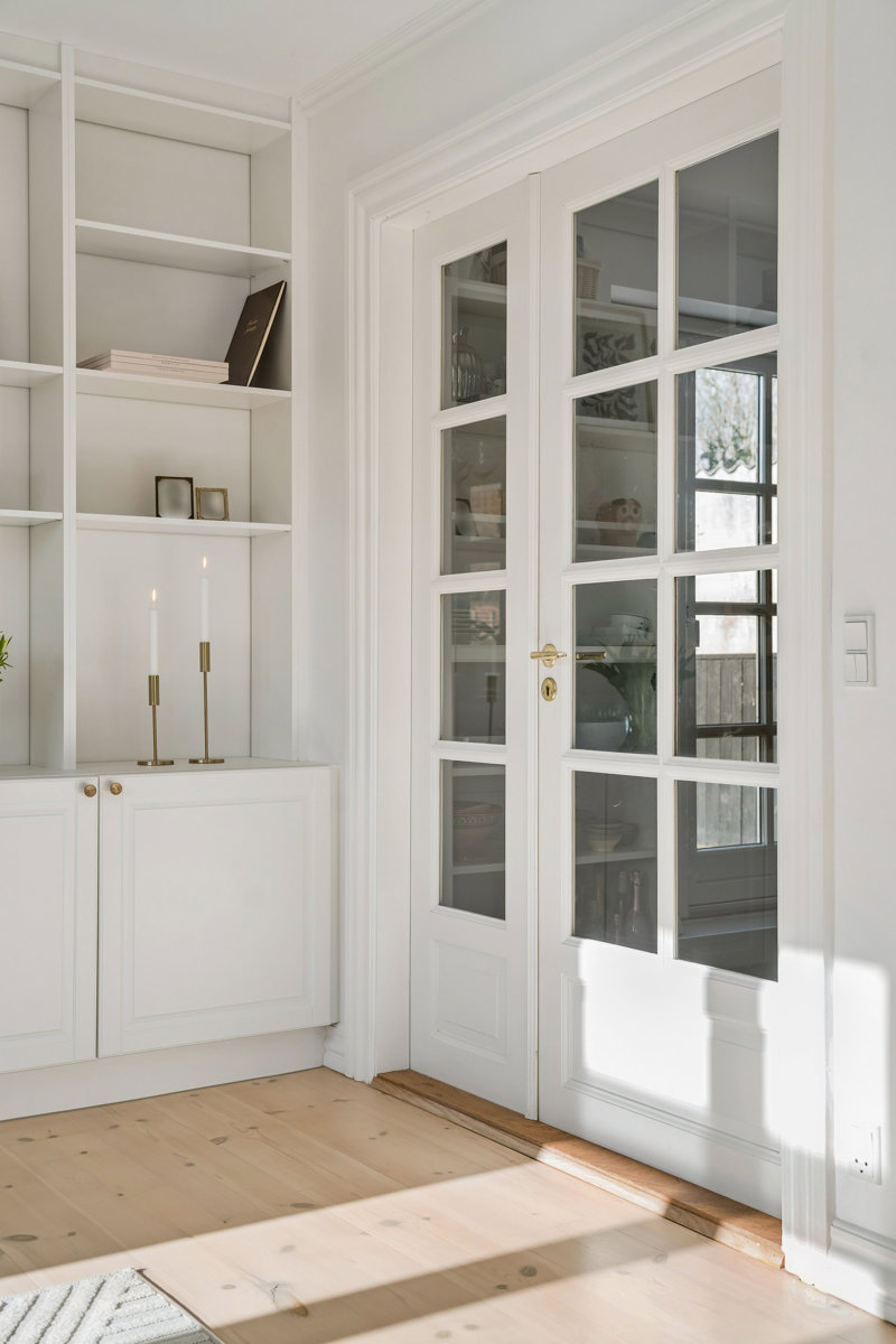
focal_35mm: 41
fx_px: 1531
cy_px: 672
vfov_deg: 47.4
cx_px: 448
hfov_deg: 32.6
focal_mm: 41
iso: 160
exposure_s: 1/160
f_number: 5.6
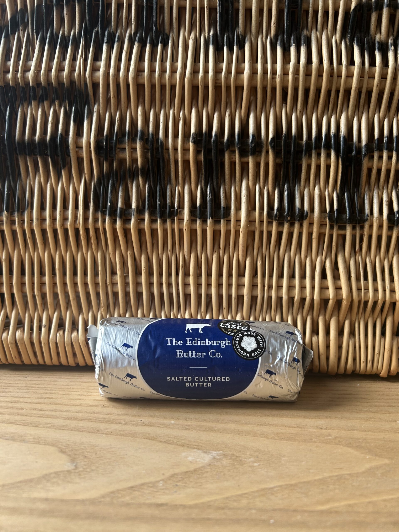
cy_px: 266
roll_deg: -1.1
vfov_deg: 67.3
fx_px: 400
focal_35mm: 26
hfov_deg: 53.1
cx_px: 200
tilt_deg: -7.5
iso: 40
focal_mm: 5.7
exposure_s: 1/251
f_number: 1.5
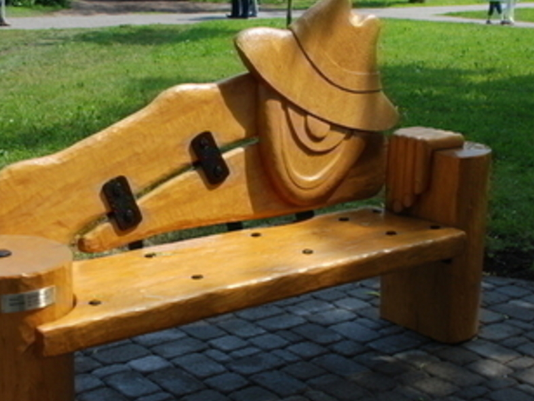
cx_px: 212
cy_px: 226
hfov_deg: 31.6
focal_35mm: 61
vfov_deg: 24.0
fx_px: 941
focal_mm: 26
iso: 250
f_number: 4
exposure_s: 1/1000
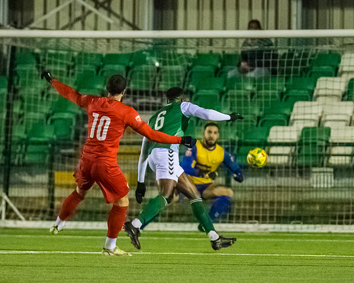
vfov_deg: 2.5
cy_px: 144
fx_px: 6546
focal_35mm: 625
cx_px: 203
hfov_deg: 3.1
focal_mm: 270
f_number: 3.2
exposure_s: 1/800
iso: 6400
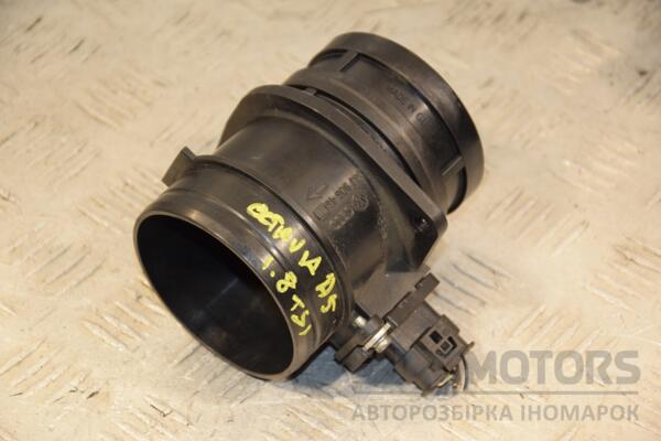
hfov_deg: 15.2
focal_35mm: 135
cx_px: 330
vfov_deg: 10.2
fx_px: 2479
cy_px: 220
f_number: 5.6
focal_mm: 90
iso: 800
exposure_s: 1/160
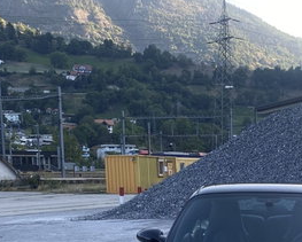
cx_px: 277
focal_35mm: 74
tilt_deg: -10.1
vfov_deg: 19.5
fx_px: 662
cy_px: 291
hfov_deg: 24.9
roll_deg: -0.4
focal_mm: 4.25
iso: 32
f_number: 1.8
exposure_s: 1/151
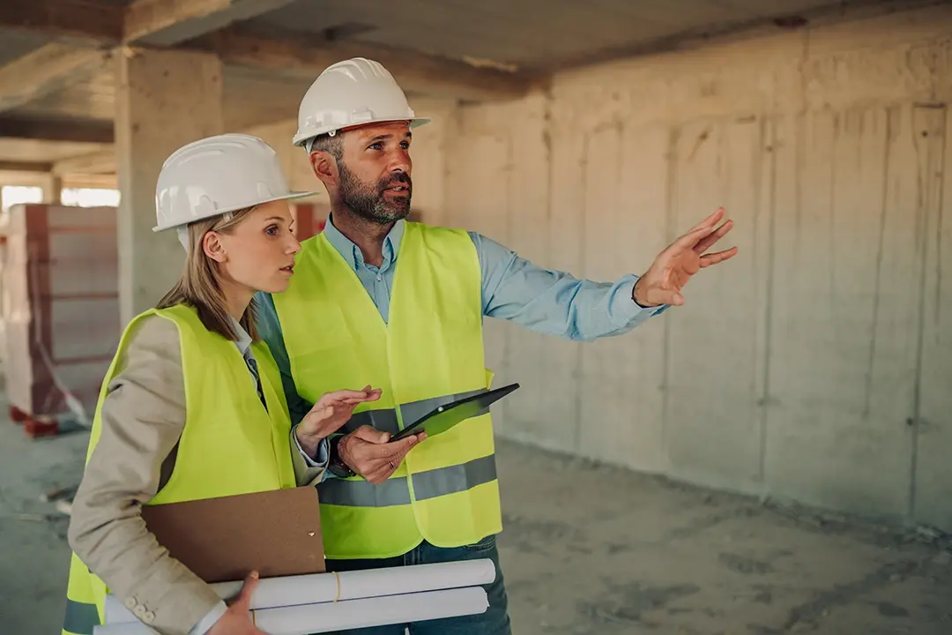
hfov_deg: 54.4
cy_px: 318
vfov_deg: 37.9
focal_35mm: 35
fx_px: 925
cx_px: 476
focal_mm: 35
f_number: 2
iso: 160
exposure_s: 1/250
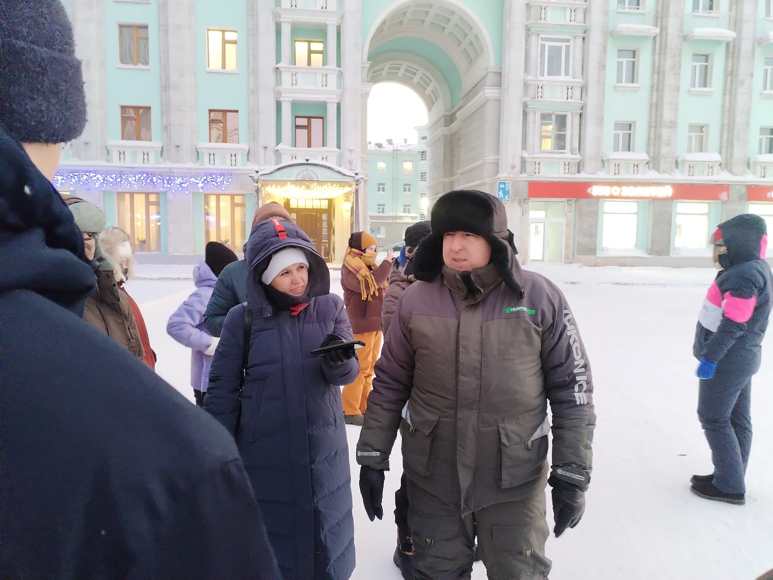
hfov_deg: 61.7
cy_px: 290
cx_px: 386
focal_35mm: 29
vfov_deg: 48.2
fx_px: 648
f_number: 1.8
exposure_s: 1/16.7
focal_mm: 4.75
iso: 806
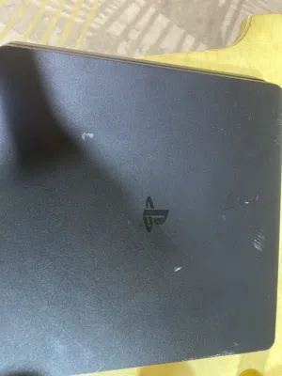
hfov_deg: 53.1
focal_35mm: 26
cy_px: 188
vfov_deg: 67.3
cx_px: 141
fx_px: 282
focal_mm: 5.7
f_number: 1.5
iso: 320
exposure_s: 1/50
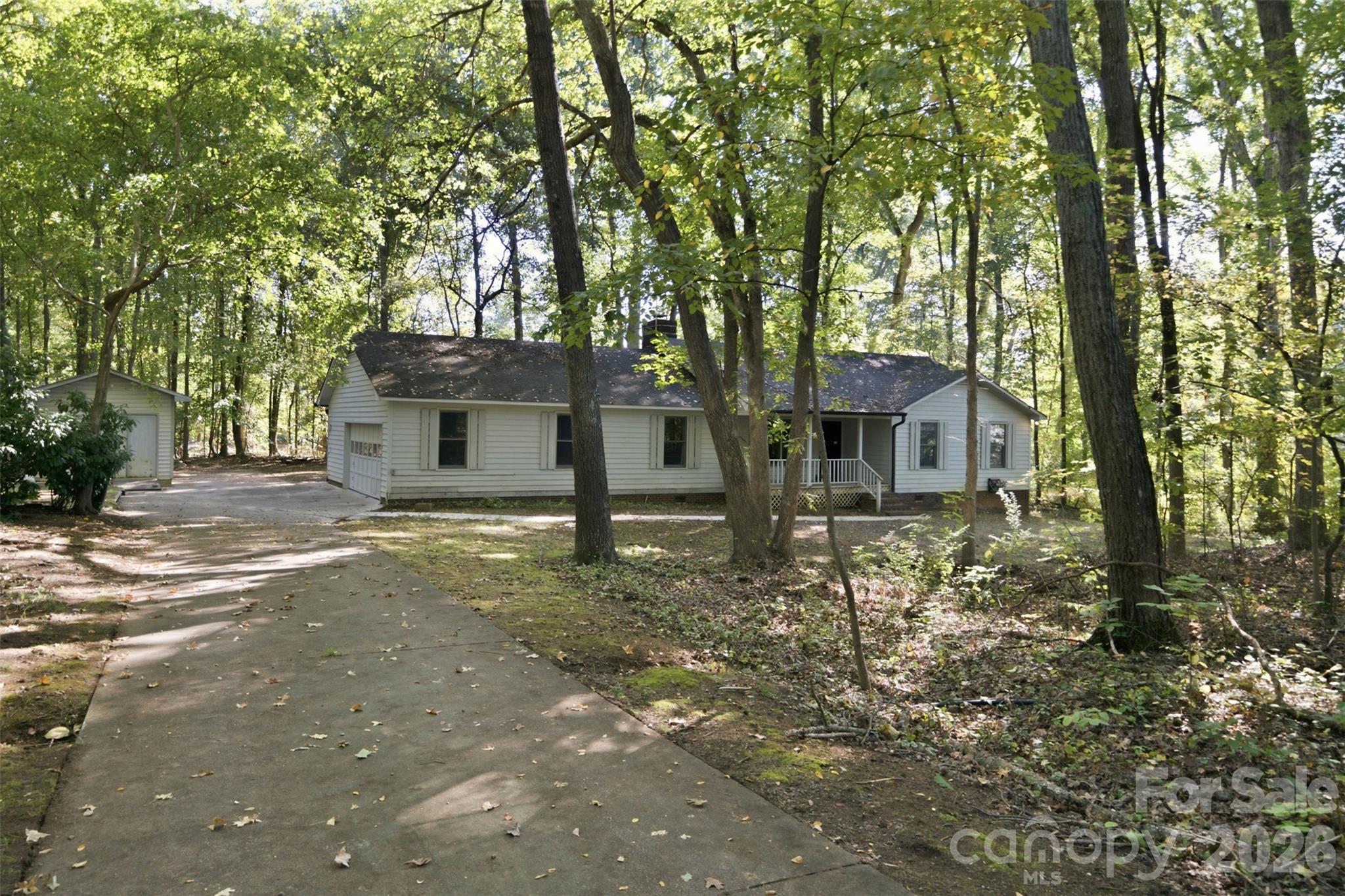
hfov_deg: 73.7
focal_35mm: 24
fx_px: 897
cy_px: 448
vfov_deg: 53.1
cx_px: 672
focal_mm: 24
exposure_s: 1/160
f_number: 4
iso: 500
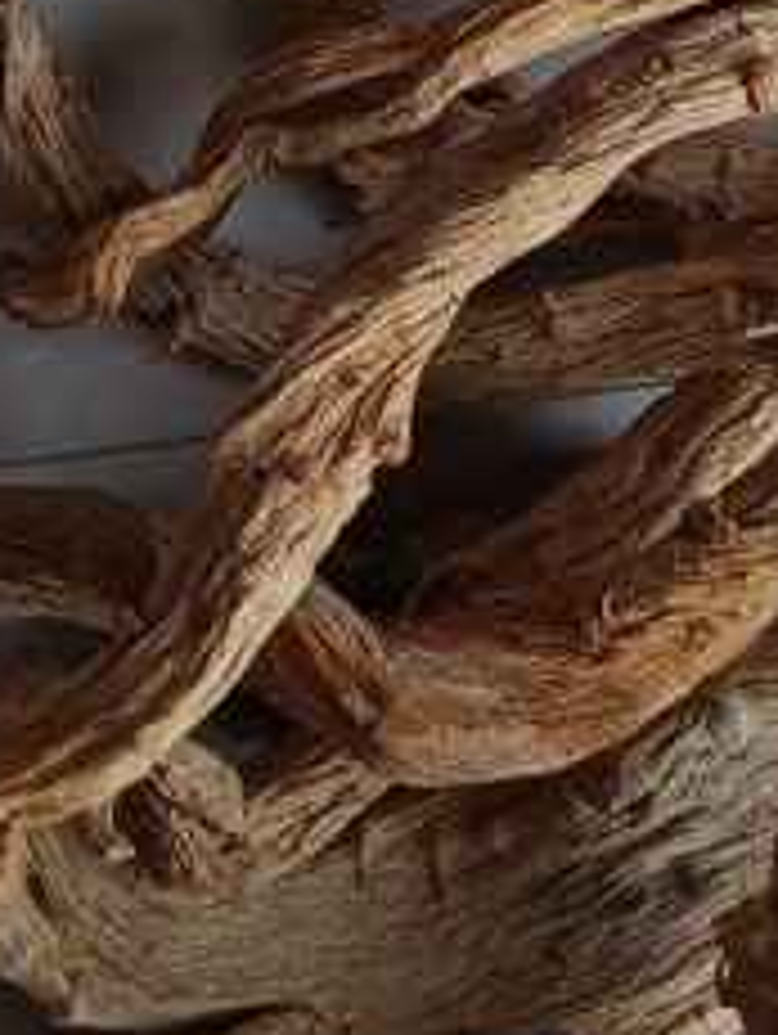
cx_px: 675
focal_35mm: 102
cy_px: -43
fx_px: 3051
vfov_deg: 18.6
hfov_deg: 14.4
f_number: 4
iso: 165
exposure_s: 1/100
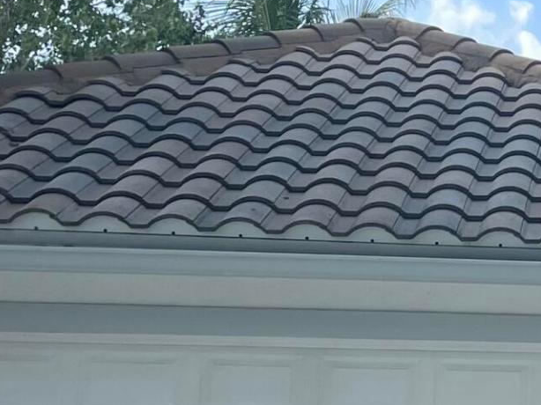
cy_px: 261
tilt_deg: +7.8
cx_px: 1050
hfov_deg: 13.9
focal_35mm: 122
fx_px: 1906
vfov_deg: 12.1
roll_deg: -0.2
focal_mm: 4.2
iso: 32
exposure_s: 1/1553
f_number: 1.6
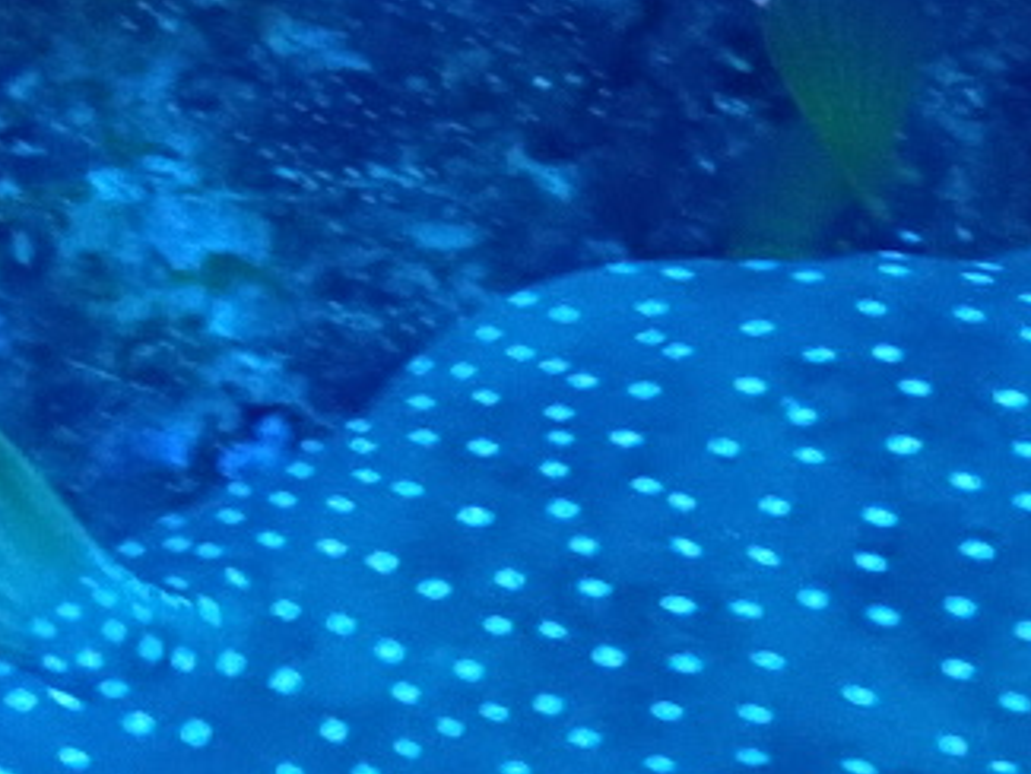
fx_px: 8253
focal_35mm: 277
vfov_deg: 5.4
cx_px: 704
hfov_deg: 7.1
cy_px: 625
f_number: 6.3
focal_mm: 15.66
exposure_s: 1/100
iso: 1600
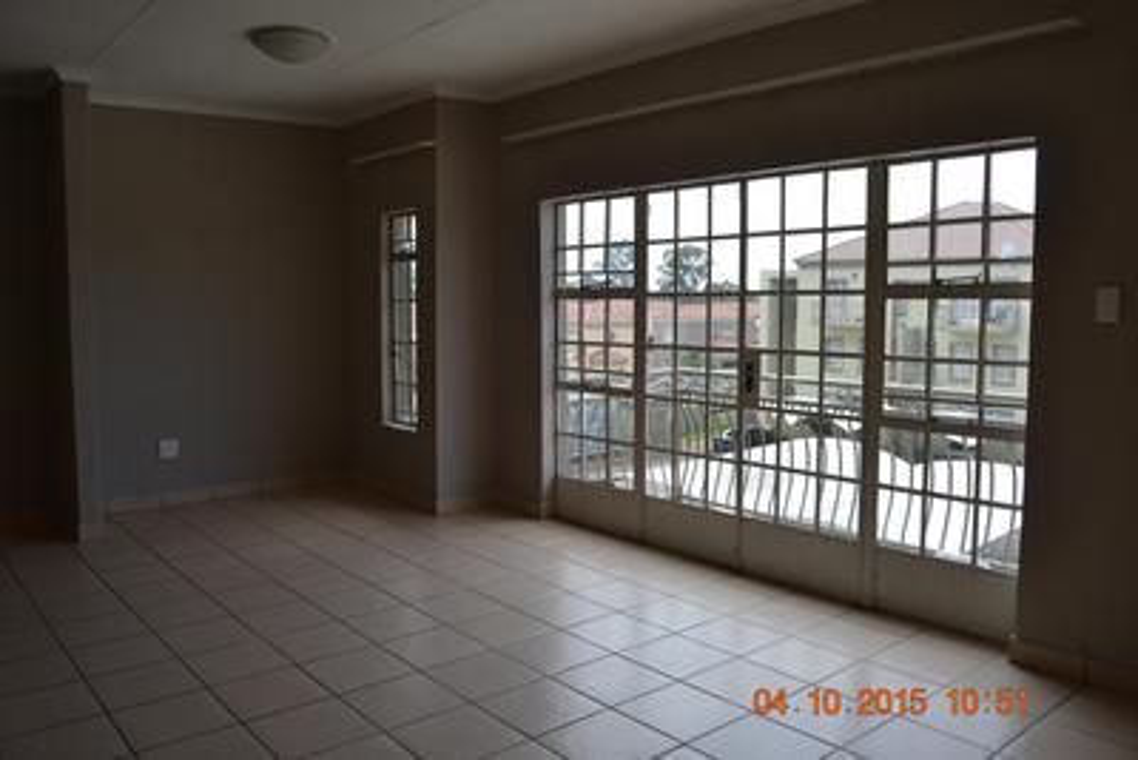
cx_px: 569
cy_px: 380
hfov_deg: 67.4
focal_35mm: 27
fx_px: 854
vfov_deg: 48.0
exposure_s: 1/125
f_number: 5.6
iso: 100
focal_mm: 18
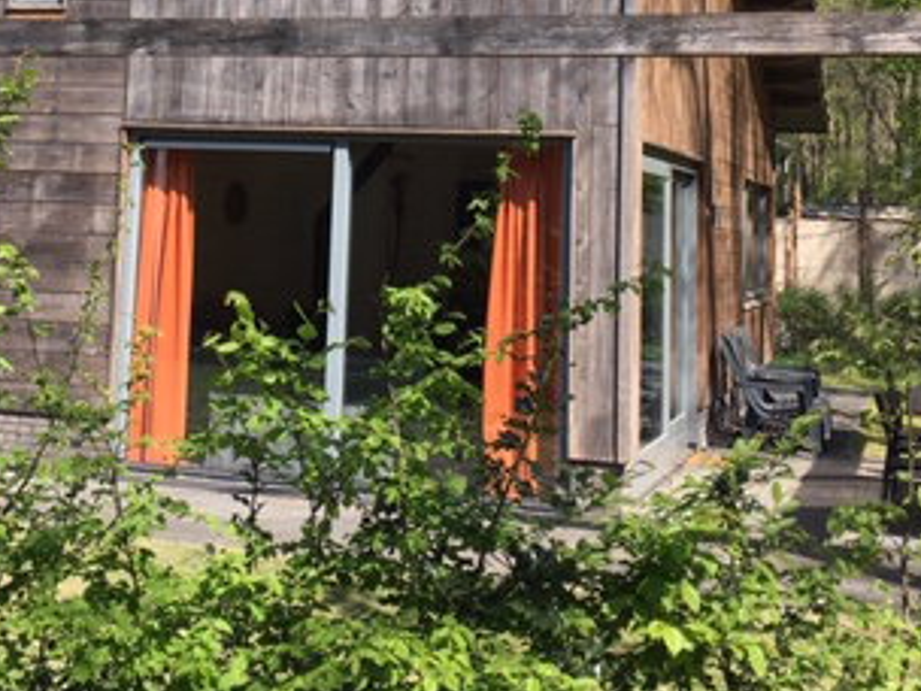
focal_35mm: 61
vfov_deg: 23.0
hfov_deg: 31.6
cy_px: -3
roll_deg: -2.3
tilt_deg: +6.9
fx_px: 1623
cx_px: 351
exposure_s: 1/663
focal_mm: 4.15
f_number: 2.2
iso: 25
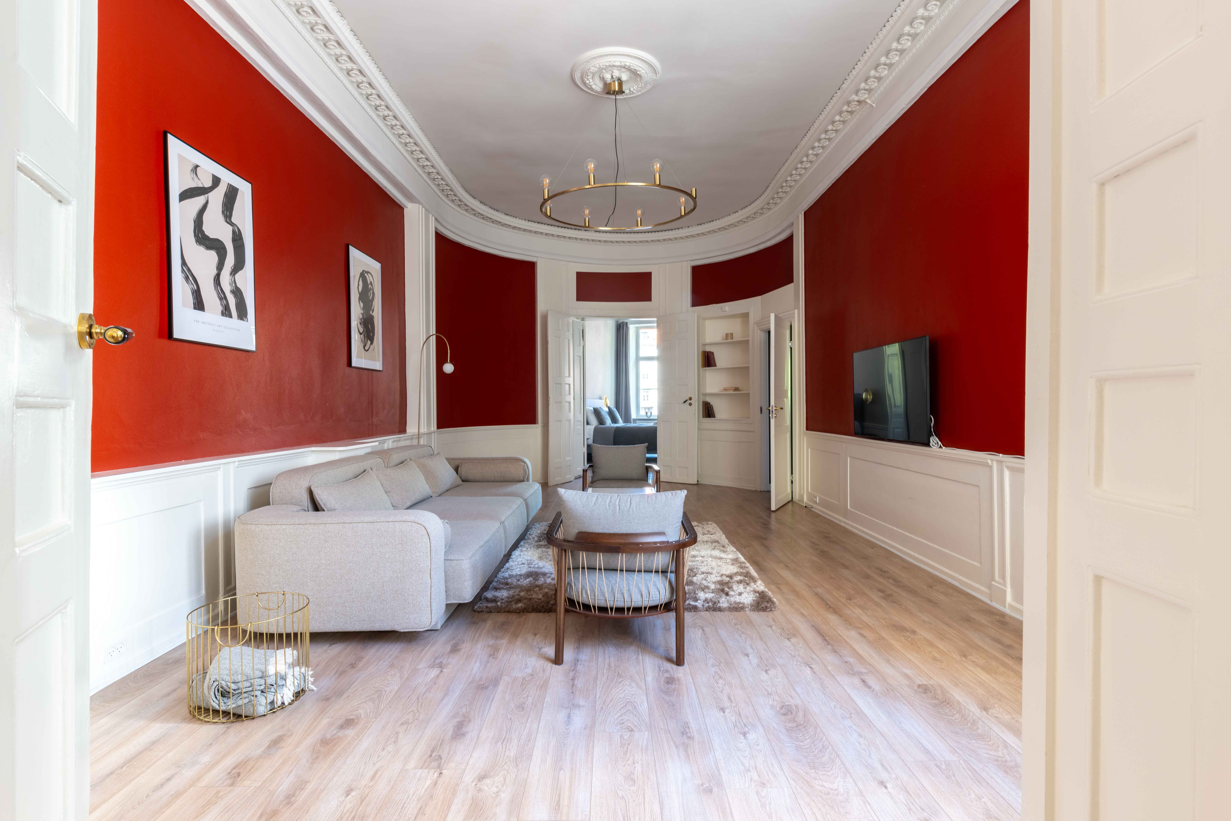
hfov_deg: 90.0
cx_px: 616
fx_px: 615
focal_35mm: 18
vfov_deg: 67.4
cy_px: 410
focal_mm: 18
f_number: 11
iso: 160
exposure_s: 1/10
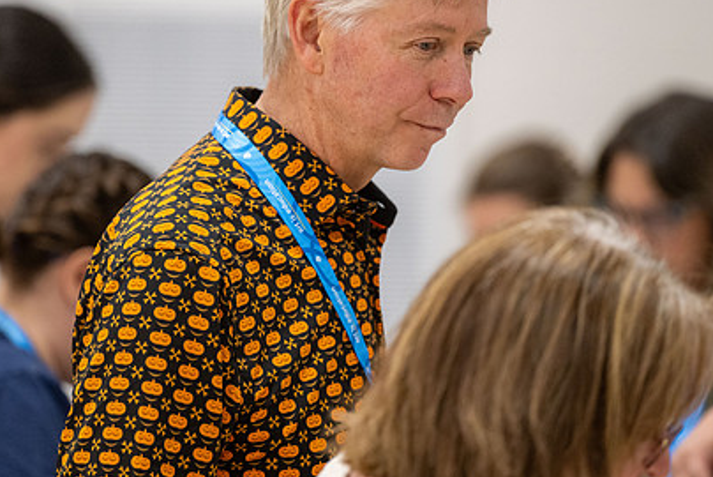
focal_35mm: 287
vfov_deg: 4.8
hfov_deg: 7.2
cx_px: 323
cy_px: 204
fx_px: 5688
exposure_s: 1/250
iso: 2000
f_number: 2.8
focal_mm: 200
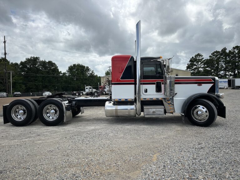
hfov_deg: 71.6
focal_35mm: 24
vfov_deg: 56.8
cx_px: 120
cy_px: 90
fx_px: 166
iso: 80
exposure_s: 1/6623
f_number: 1.78
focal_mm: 6.86
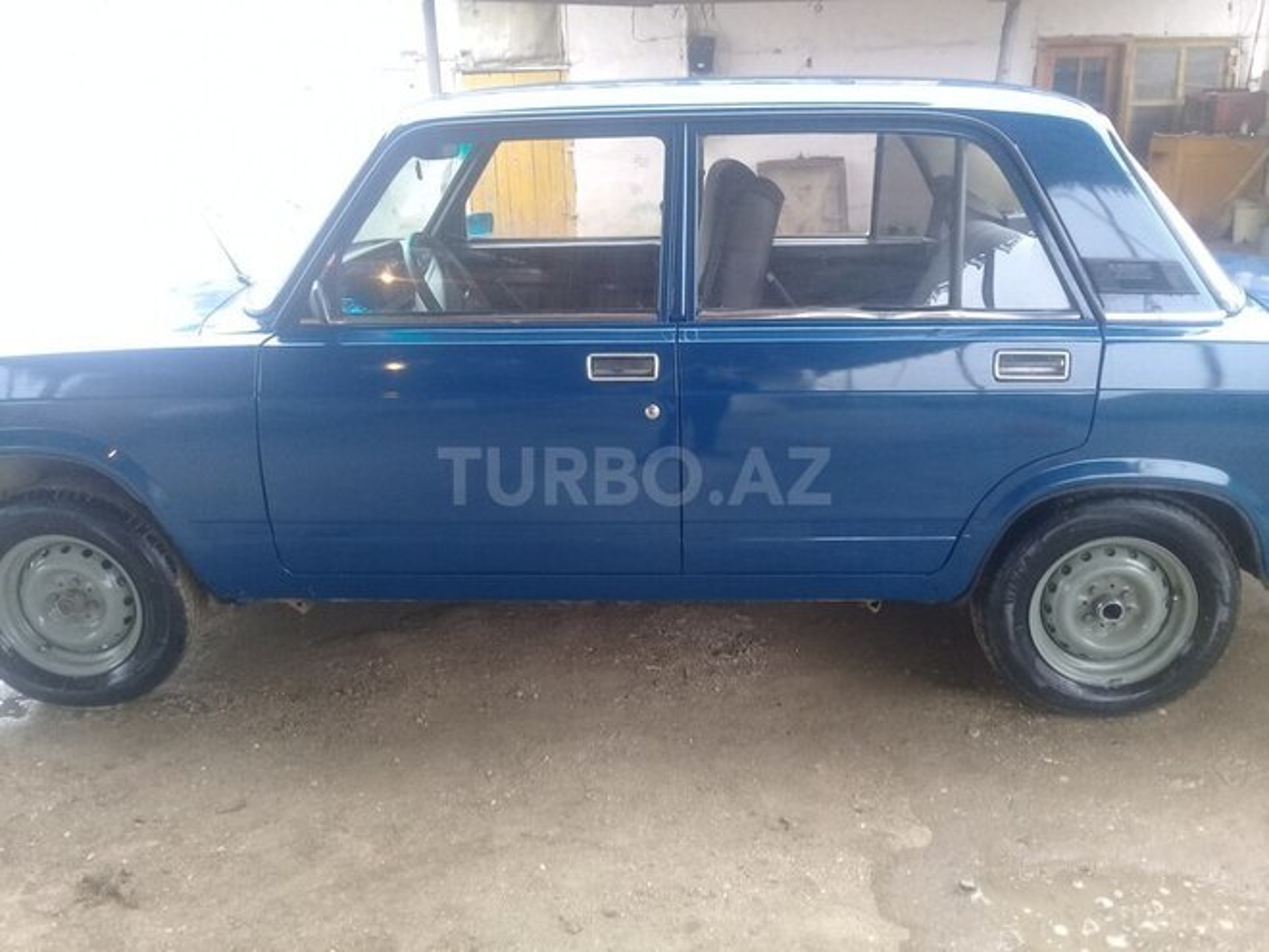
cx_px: 634
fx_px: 1136
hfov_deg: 58.4
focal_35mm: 31
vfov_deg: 45.4
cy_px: 476
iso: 64
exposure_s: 1/33
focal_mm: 3.3
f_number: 2.2
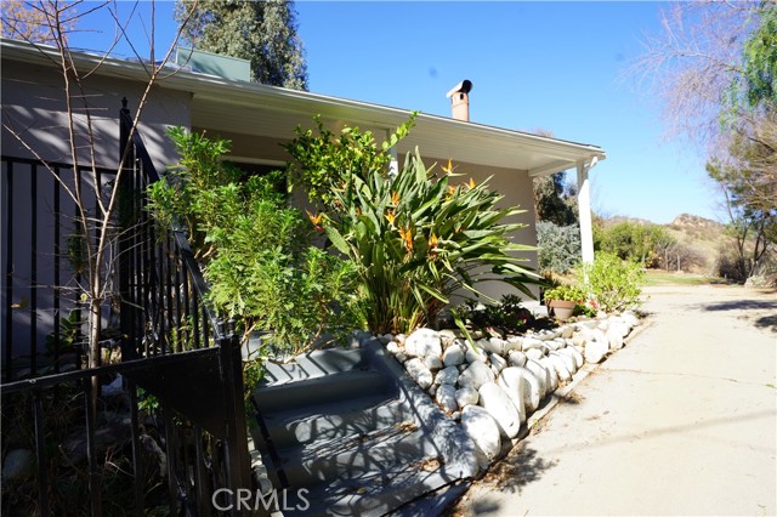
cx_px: 388
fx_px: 453
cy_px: 258
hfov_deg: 81.2
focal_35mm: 21
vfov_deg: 59.4
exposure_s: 1/125
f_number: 8
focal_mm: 21
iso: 100
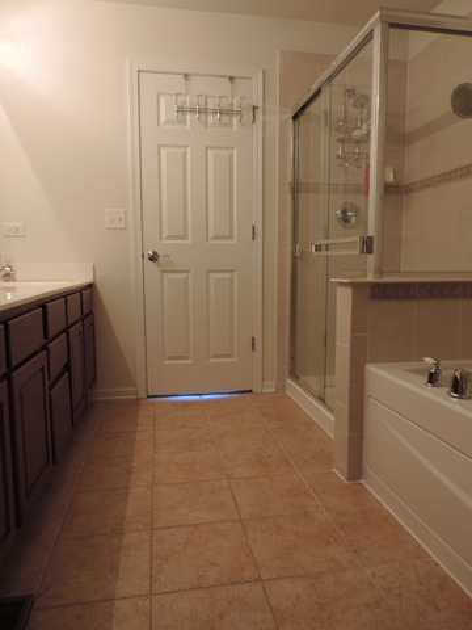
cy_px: 315
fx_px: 436
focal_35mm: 24
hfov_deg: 56.8
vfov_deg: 71.6
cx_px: 236
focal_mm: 4.3
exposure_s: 1/30
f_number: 3
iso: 125
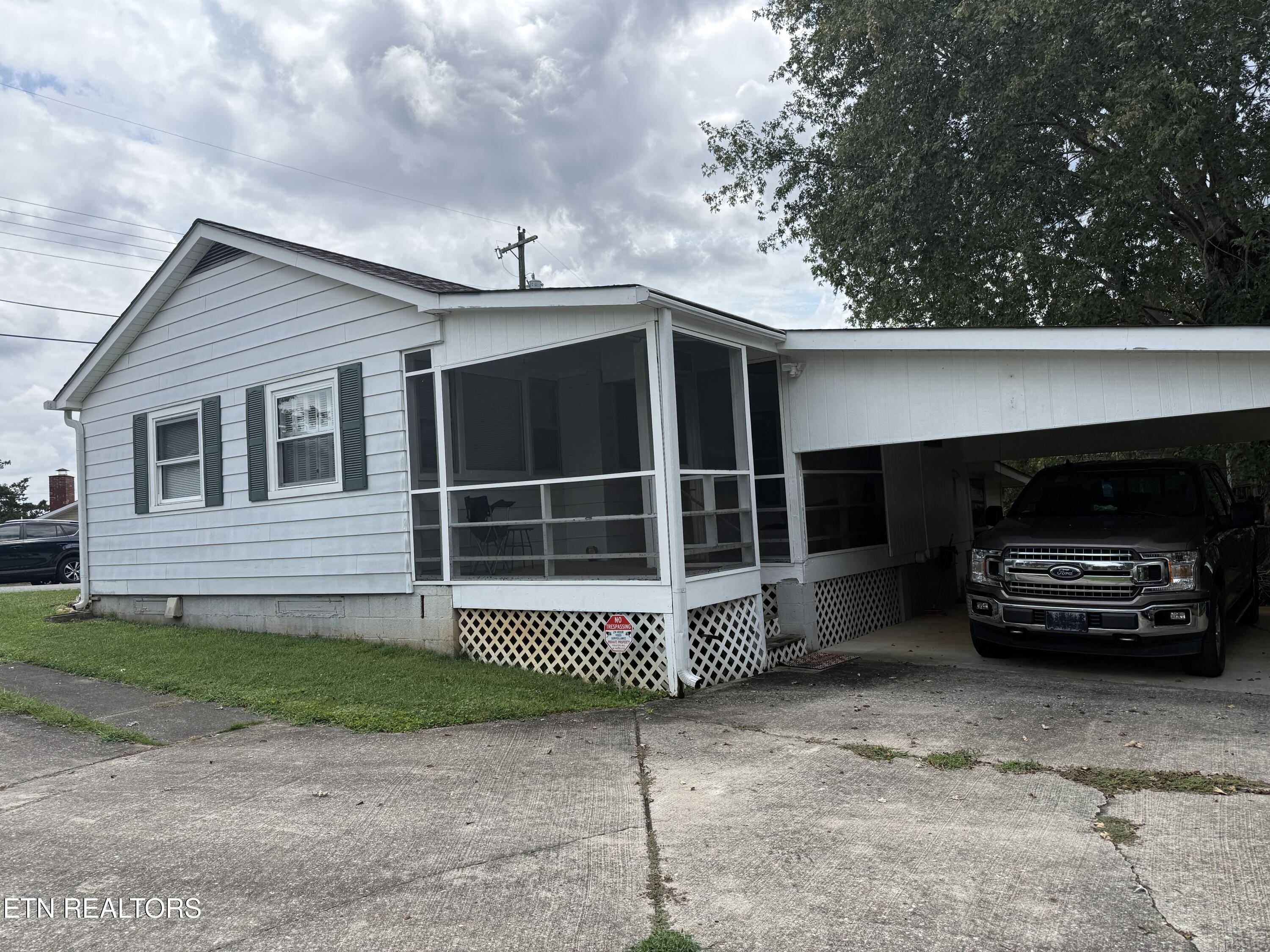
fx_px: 881
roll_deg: +3.3
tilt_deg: +2.6
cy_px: 476
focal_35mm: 24
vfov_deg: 56.8
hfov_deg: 71.6
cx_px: 635
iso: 80
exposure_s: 1/4673
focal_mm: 6.76
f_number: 1.78
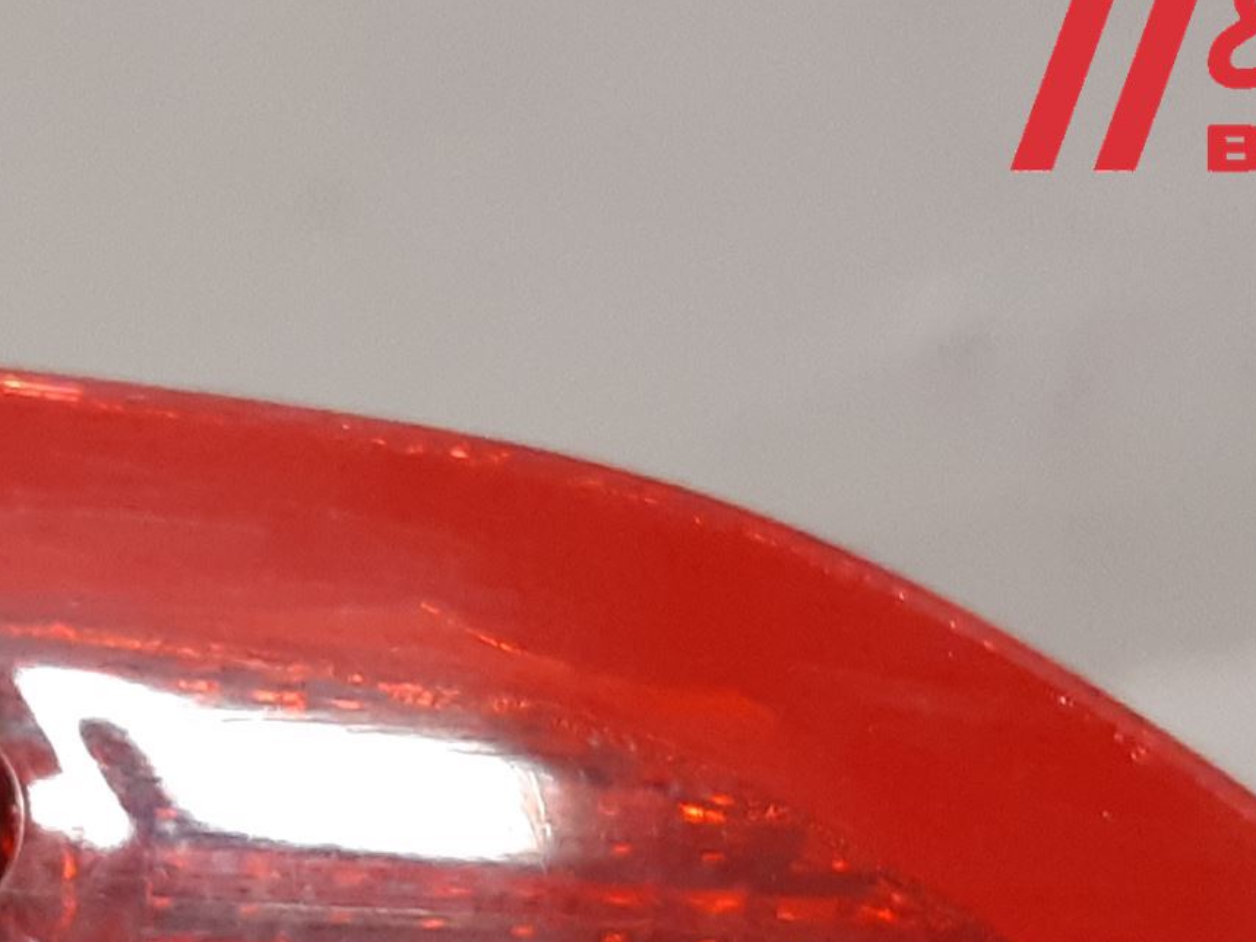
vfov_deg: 22.3
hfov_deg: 30.9
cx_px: 411
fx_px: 2249
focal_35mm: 62
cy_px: 1047
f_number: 1.7
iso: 250
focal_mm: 3.93
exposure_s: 1/60
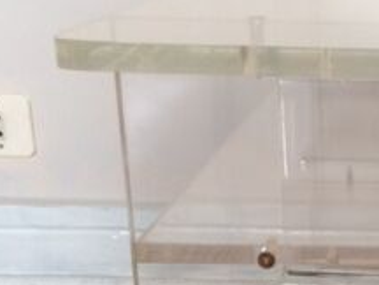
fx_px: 942
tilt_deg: -20.1
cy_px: 236
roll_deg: -1.5
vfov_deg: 17.0
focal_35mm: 86
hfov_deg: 21.0
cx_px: 467
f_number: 2.2
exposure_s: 1/33
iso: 100
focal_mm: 4.15
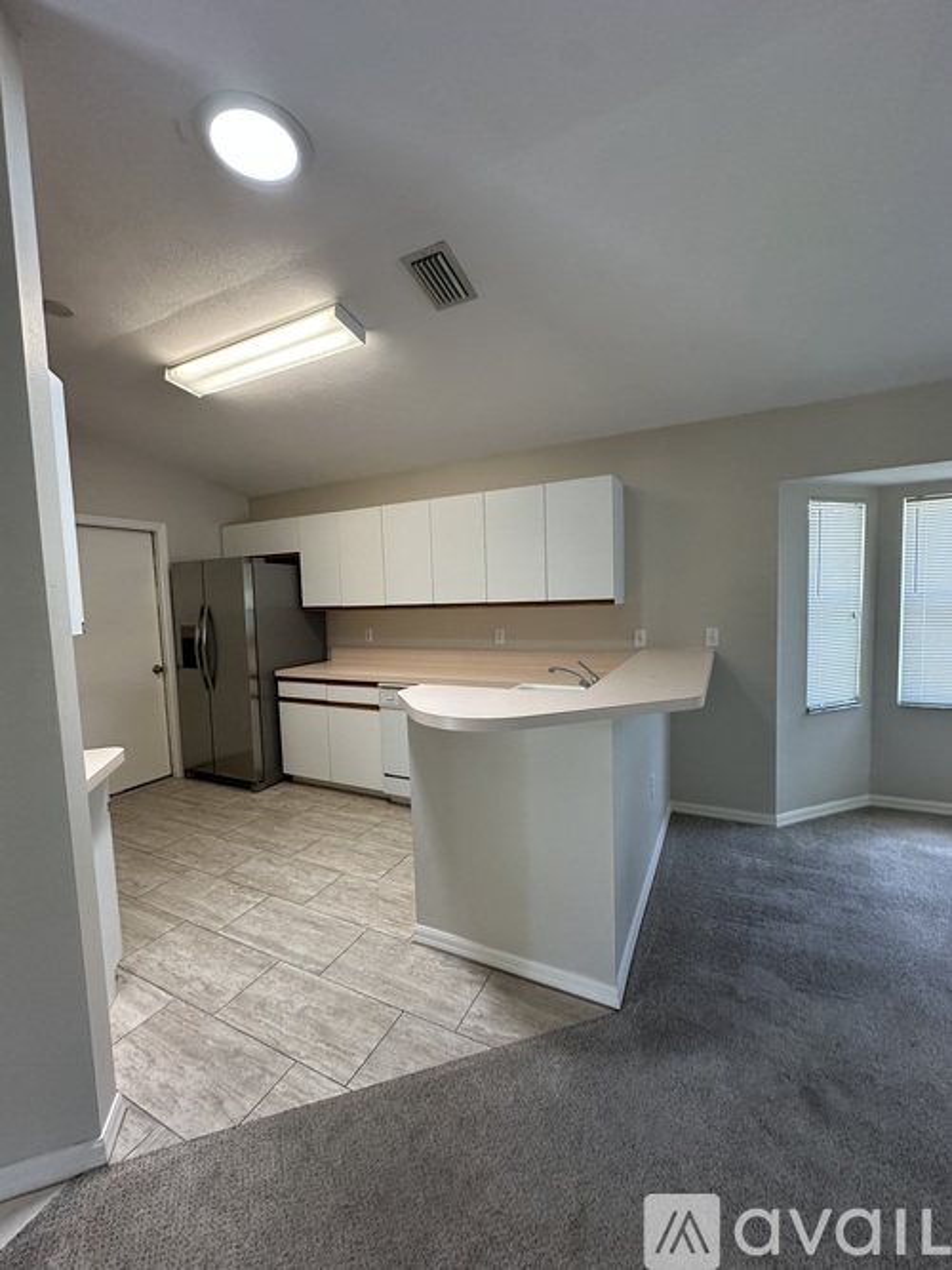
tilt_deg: -2.8
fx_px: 514
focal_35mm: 14
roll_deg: +1.9
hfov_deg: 85.7
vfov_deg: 102.1
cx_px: 476
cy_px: 635
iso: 200
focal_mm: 2.22
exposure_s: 1/120
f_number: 2.2
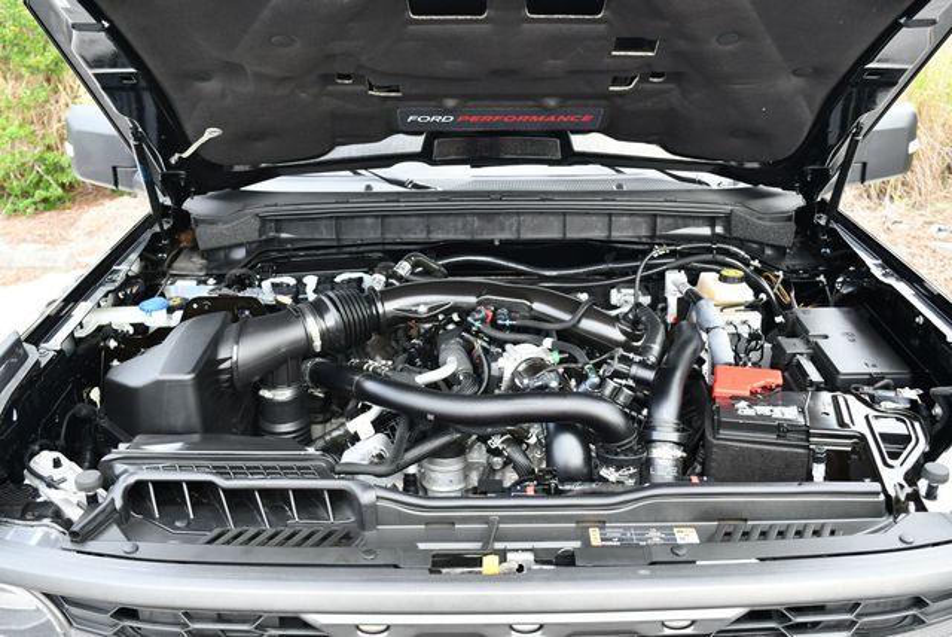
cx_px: 476
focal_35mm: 36
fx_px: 953
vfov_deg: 36.9
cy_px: 318
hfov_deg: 53.1
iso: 400
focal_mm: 18
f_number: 3.5
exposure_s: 1/250
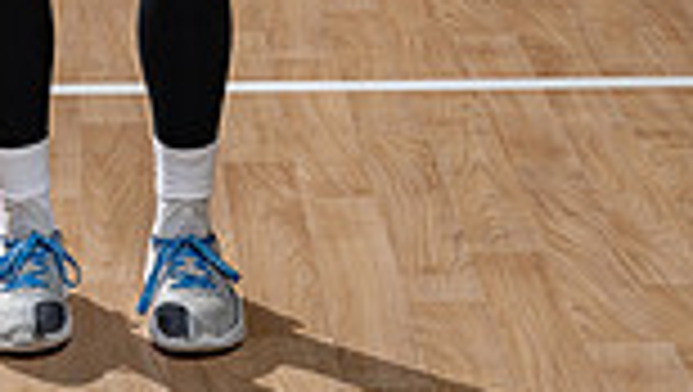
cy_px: -563
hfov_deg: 12.7
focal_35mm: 168
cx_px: 90
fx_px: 3090
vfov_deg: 6.8
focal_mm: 55
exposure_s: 1/250
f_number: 8
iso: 100
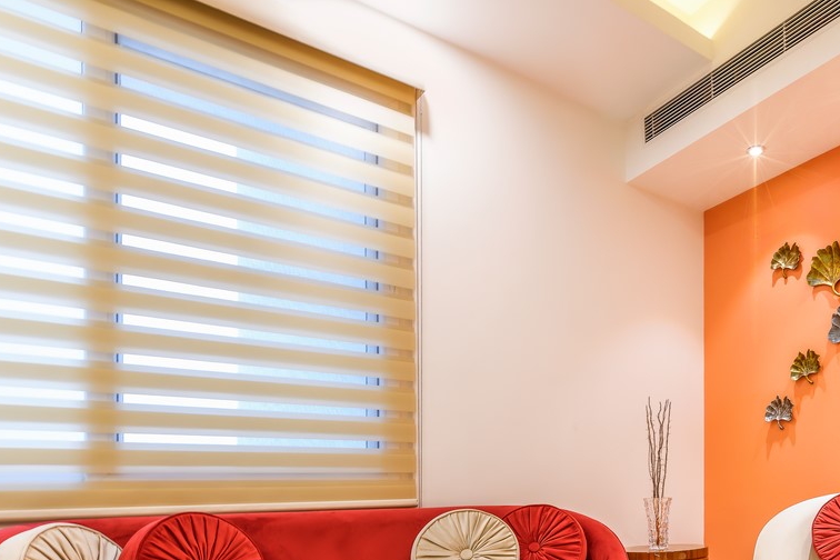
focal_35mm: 25
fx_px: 583
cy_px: 499
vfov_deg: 46.5
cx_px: 649
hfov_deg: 66.2
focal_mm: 14
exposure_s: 1/3
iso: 100
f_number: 4.5
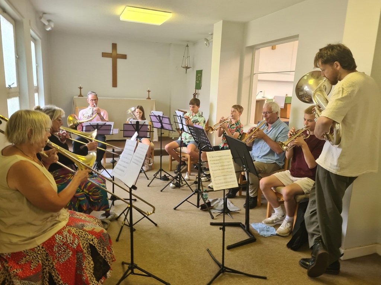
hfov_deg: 67.3
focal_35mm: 26
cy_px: 142
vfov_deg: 53.1
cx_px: 190
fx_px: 286
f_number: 1.8
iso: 125
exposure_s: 1/50
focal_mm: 5.4
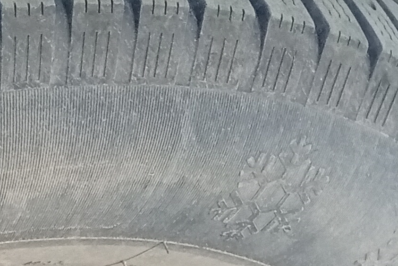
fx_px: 1448
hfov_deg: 13.0
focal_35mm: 131
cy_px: -245
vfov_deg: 9.8
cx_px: -464
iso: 263
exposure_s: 1/33.3
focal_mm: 4.15
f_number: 1.8
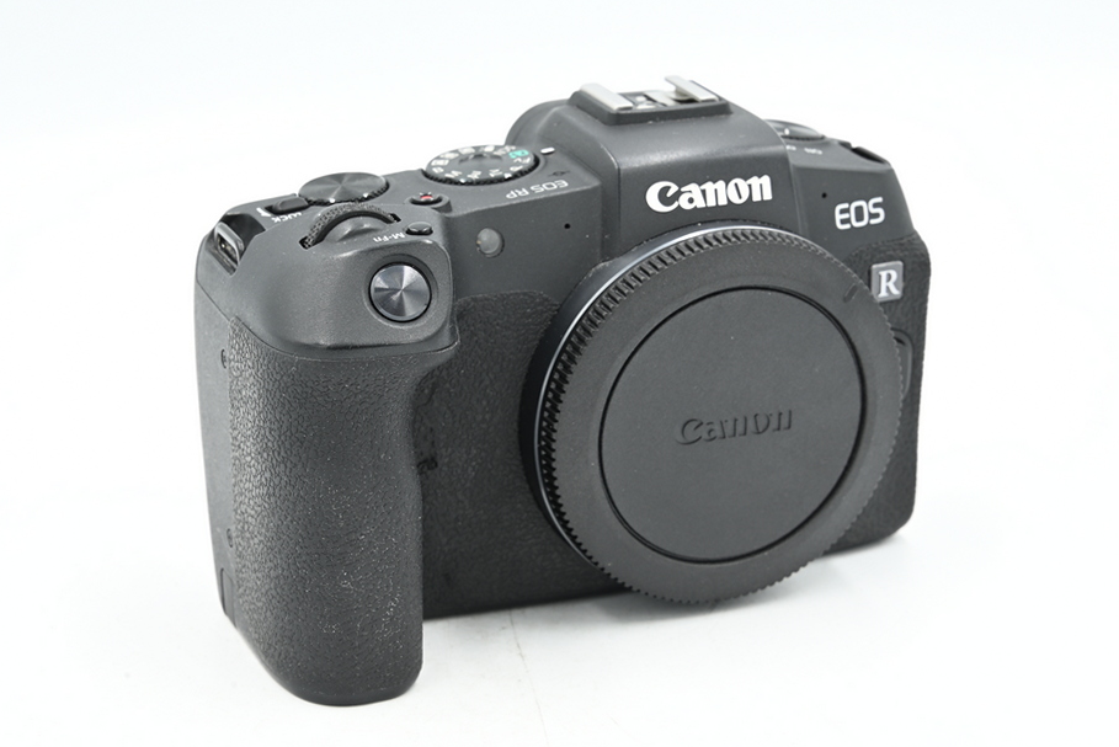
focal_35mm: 80
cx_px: 539
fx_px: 2488
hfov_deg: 25.3
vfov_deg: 17.1
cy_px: 385
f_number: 14
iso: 200
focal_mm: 75
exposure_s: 1/15
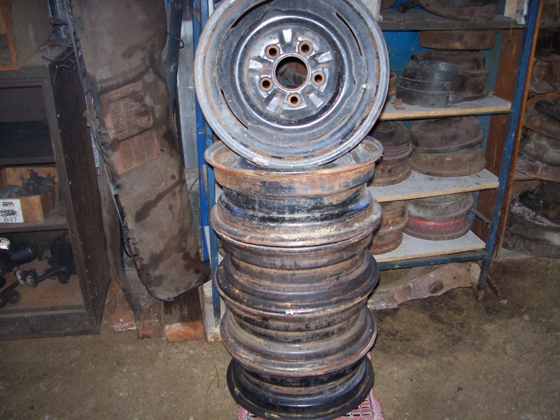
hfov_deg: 54.0
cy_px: 210
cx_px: 280
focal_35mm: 34
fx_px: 550
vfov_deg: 41.8
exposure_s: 1/60
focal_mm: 5.6
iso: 125
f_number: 2.7
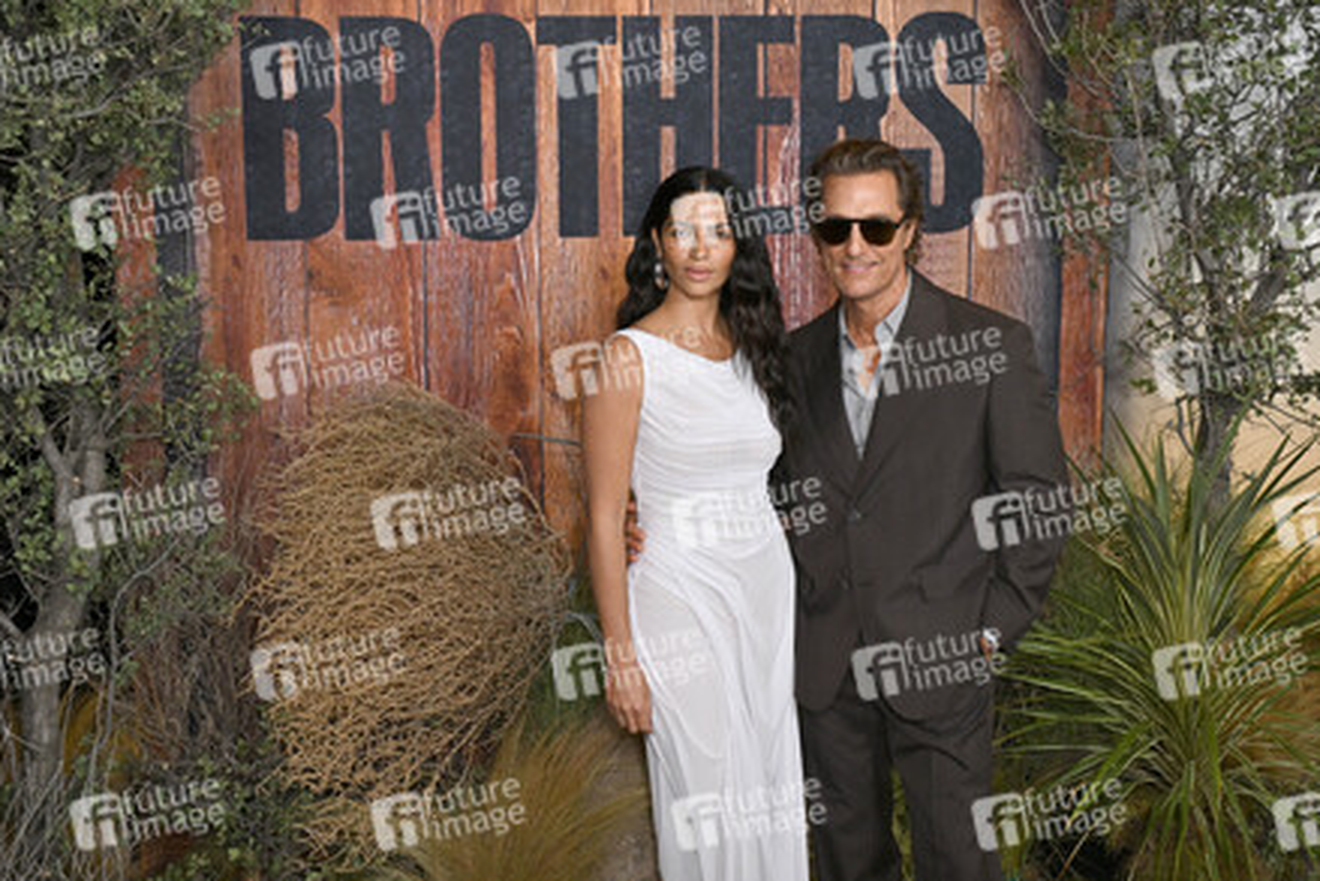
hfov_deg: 50.7
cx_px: 669
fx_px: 1394
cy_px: 439
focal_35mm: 38
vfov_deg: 35.1
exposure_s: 1/250
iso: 1000
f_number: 7.1
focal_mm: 37
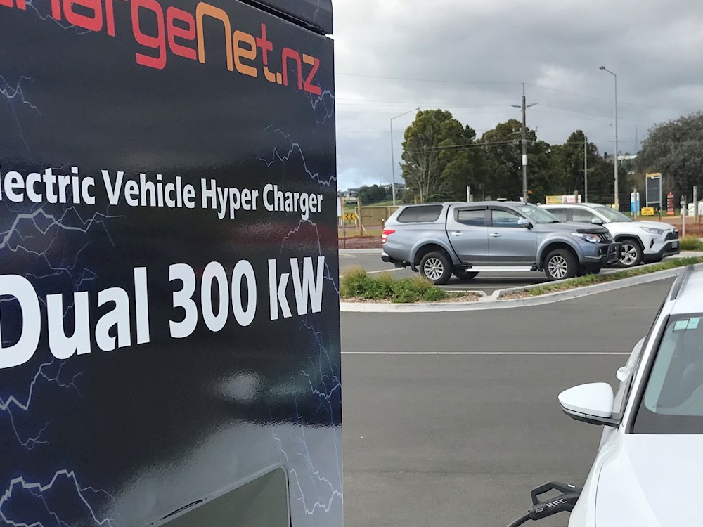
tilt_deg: -8.4
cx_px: 530
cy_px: 412
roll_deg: +1.1
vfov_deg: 25.7
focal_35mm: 56
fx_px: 1137
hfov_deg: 33.6
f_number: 1.8
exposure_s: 1/1546
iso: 20
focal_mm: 3.99
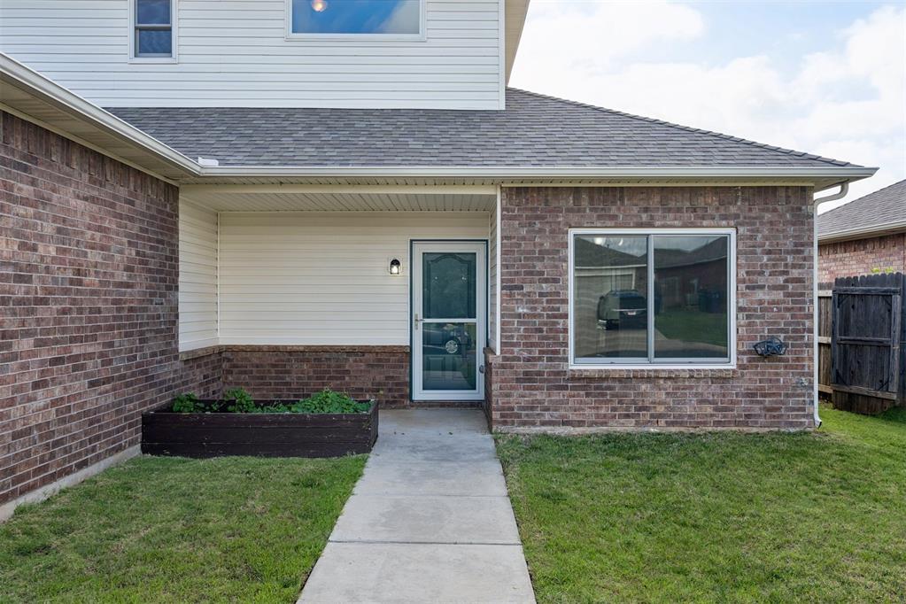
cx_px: 453
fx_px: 755
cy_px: 302
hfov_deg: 61.9
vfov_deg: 43.6
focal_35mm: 30
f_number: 8
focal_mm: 30
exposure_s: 1/200
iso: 200
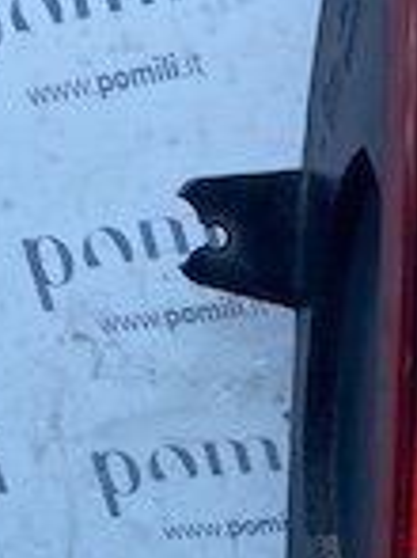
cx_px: 489
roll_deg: +3.8
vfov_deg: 16.2
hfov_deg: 12.8
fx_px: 1818
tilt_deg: -30.7
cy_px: 782
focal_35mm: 113
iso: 32
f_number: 1.8
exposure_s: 1/1063
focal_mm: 4.25
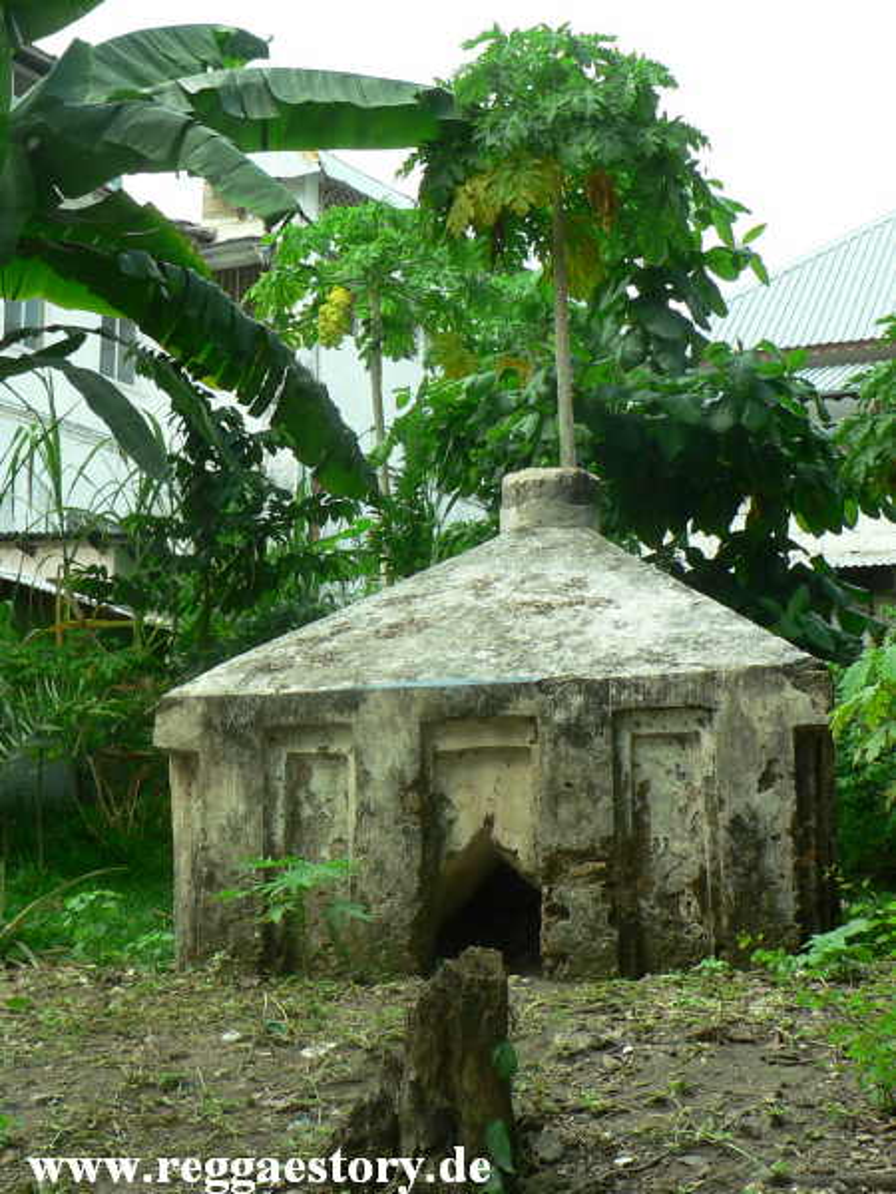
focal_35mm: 42
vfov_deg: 44.8
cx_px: 448
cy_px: 597
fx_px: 1450
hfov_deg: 34.3
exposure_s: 1/100
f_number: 4
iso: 64
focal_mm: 7.2
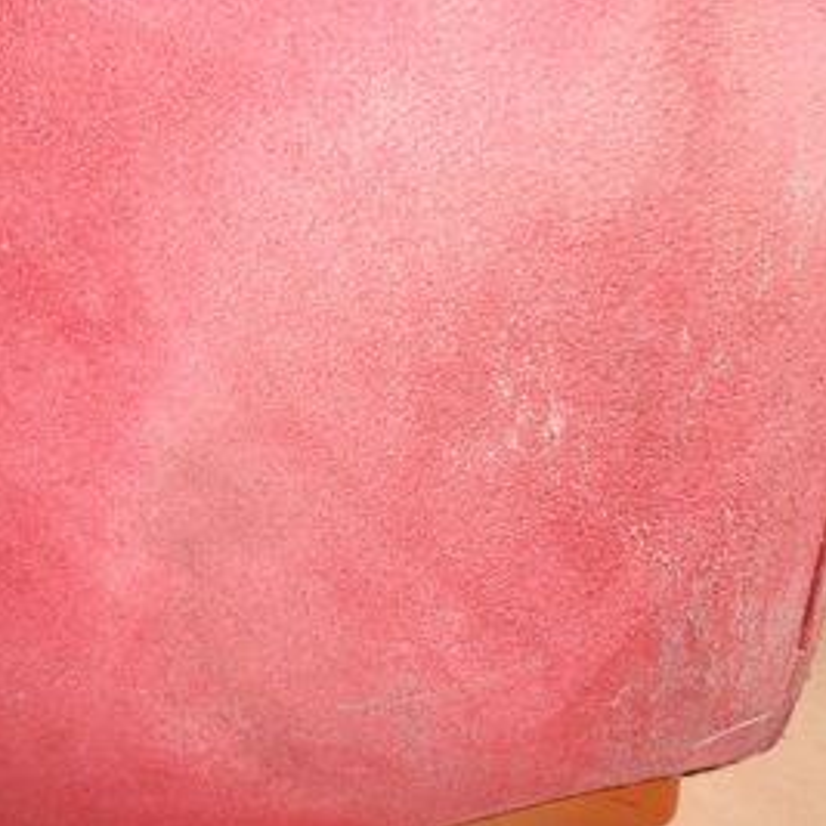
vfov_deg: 52.5
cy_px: 415
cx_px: 350
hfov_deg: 52.3
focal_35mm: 31
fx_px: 837
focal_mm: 4.6
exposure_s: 1/25
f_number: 11.5
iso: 400
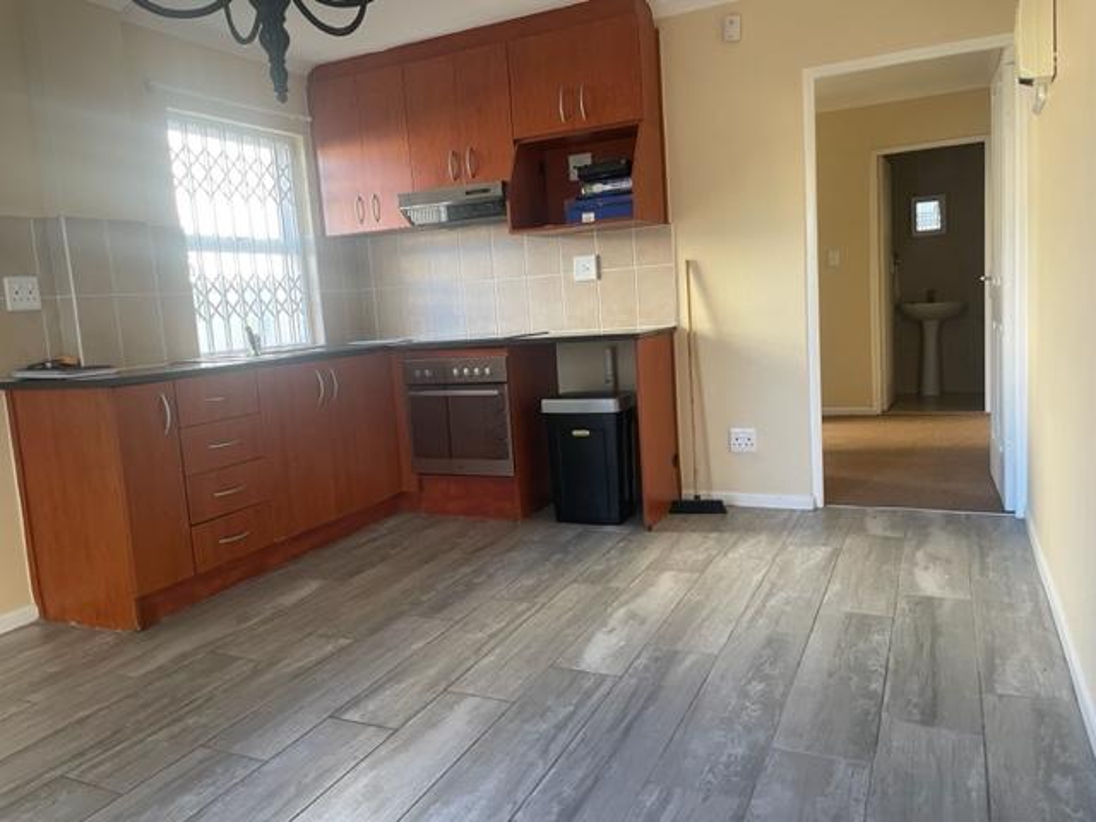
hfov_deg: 67.3
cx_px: 548
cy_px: 411
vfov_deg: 53.1
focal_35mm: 26
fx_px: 823
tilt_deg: -7.7
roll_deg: +4.1
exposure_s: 1/79
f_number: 1.6
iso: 125
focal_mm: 4.2
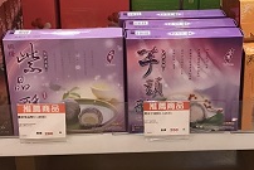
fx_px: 508
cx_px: 166
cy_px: 50
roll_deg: +0.4
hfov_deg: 27.9
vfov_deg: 18.9
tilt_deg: -20.7
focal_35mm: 72
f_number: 1.8
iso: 40
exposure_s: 1/30
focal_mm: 3.99
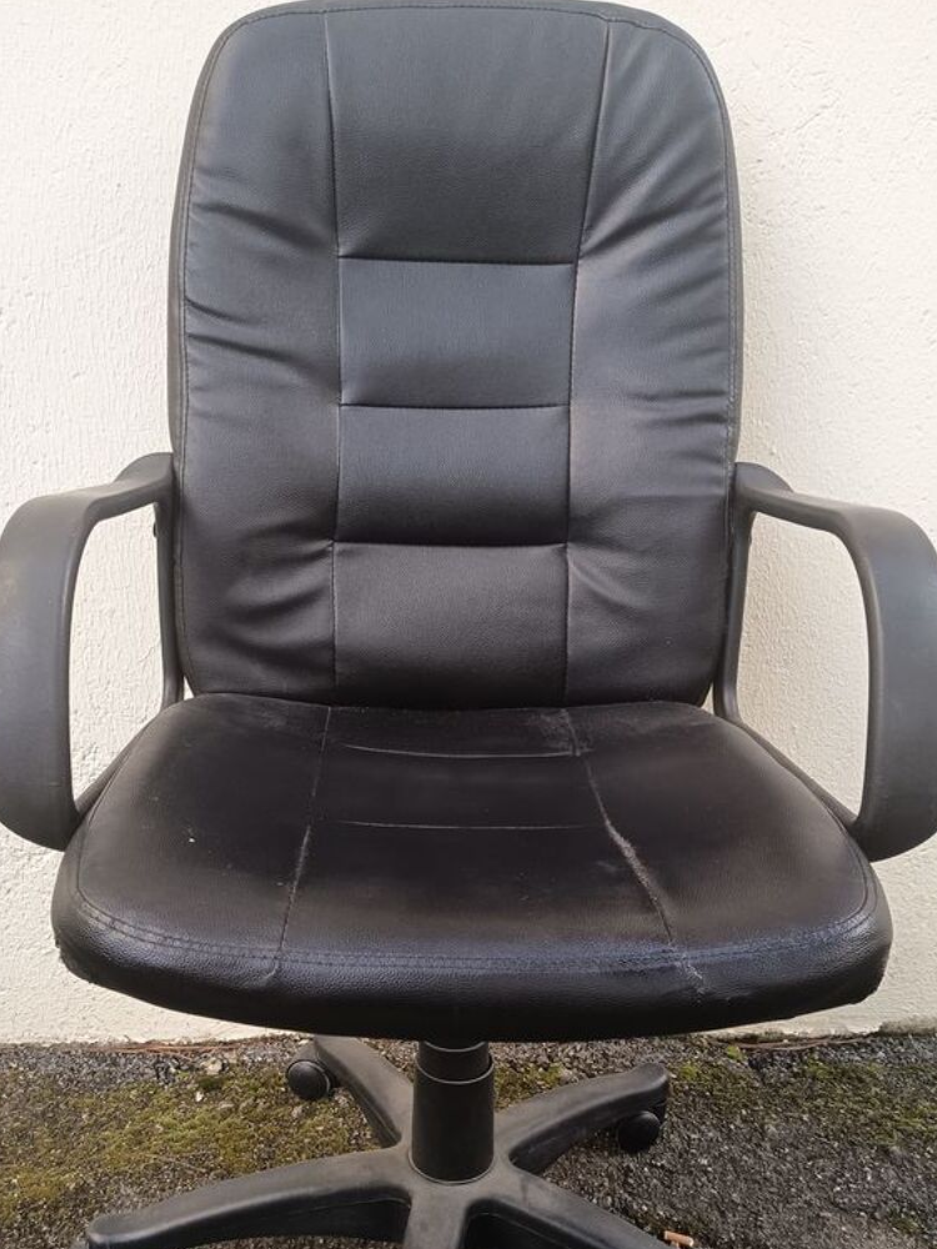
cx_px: 394
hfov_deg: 44.0
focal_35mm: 32
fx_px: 1155
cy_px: 760
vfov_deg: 56.3
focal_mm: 5.24
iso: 141
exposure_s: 1/100
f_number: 1.7
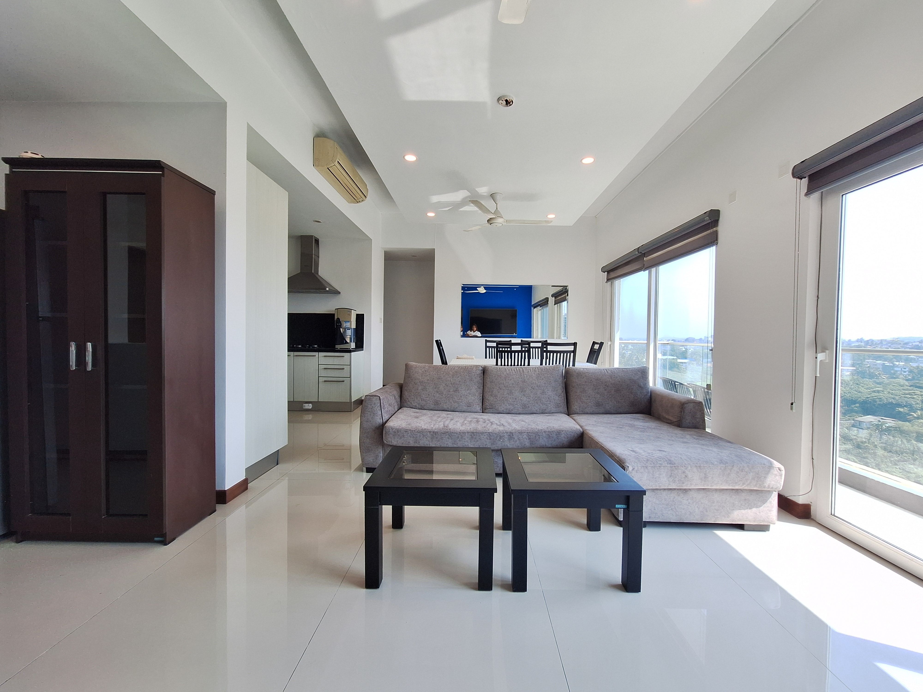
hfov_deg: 106.2
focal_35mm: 13
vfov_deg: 89.9
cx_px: 462
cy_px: 346
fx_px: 347
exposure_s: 1/236
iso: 40
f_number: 2.2
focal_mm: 1.74
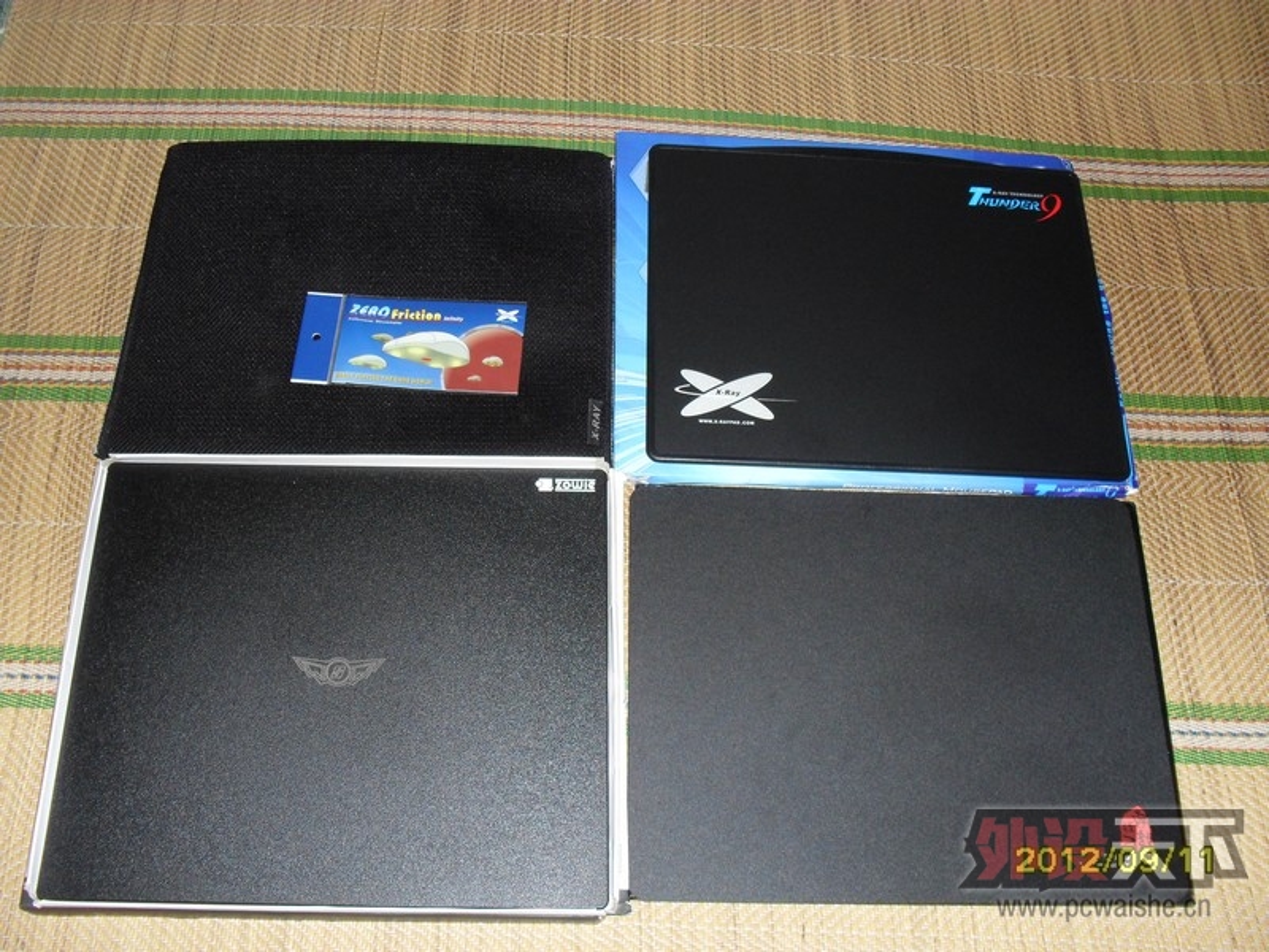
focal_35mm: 35
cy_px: 476
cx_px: 634
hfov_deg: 52.6
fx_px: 1283
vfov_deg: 40.7
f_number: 3.2
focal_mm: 6.3
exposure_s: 1/45
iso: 200
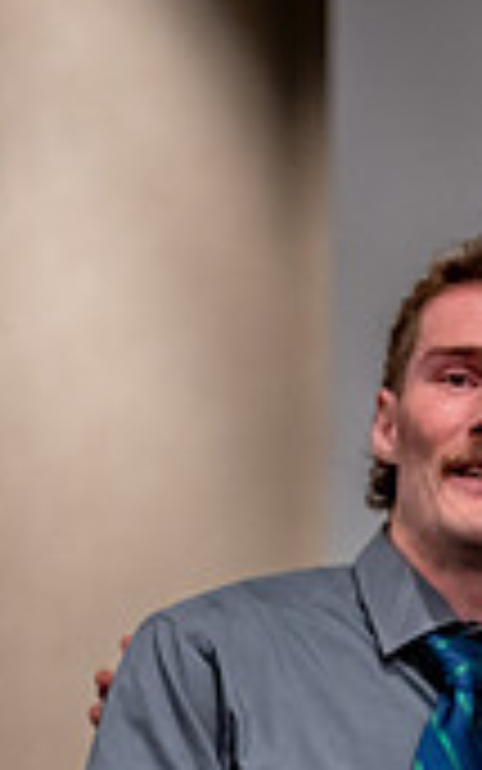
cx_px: 626
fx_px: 4011
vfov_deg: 10.8
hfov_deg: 6.8
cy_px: 811
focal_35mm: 191
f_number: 1.2
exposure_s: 1/400
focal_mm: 50
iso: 1250
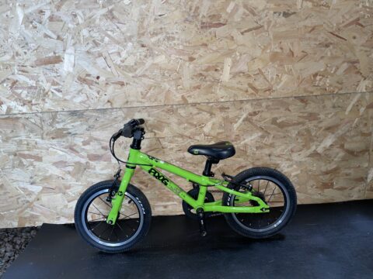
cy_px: 140
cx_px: 186
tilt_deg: -15.4
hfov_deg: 67.3
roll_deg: +3.3
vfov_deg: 53.1
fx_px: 280
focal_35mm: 26
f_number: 1.6
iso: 50
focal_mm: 4.2
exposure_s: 1/15
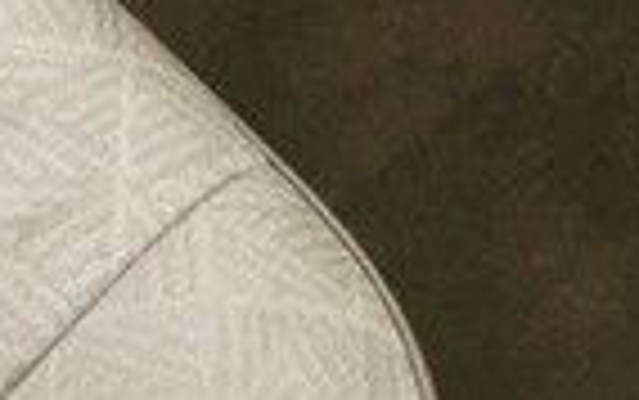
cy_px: -697
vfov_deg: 8.1
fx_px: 2492
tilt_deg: -39.0
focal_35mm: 143
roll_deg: +0.6
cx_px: 58
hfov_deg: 14.5
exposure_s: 1/33
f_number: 2.2
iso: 200
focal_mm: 4.15
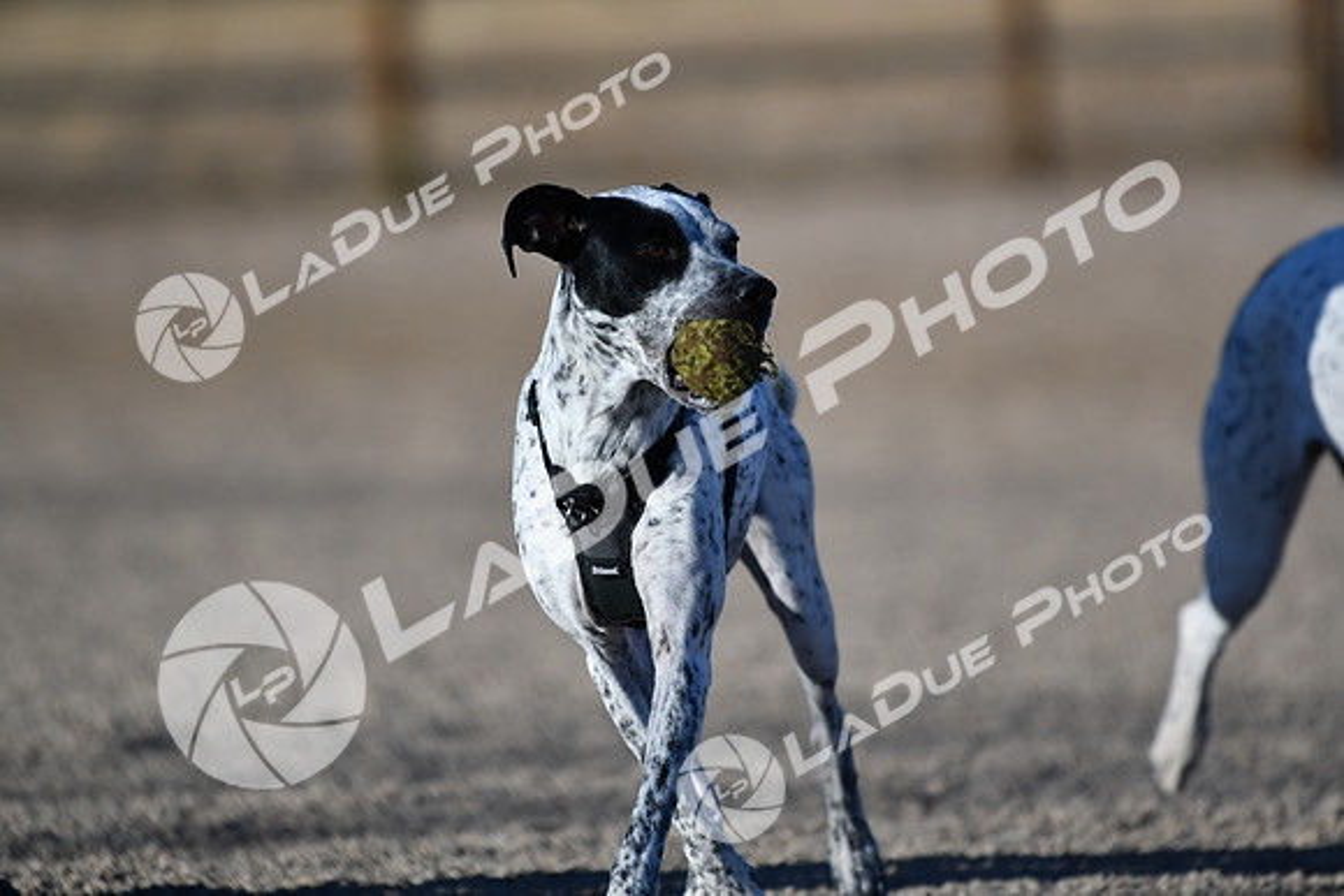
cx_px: 672
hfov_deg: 6.9
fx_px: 11202
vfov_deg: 4.6
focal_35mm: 300
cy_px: 448
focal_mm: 200
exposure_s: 1/4000
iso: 125
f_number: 2.8
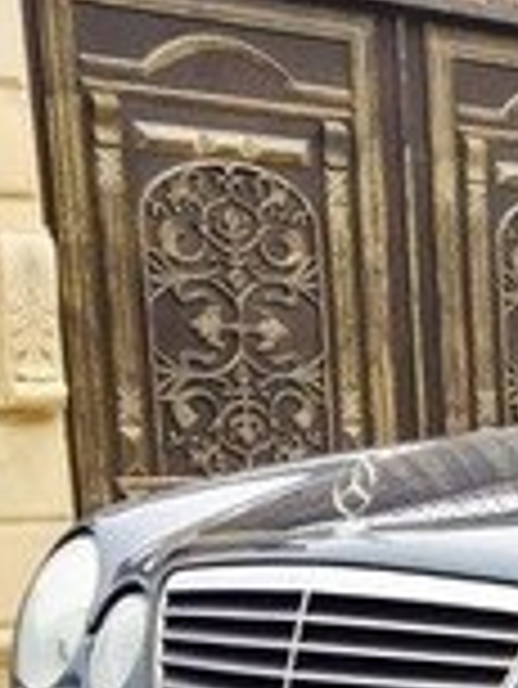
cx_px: 820
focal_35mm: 94
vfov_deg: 19.5
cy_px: 850
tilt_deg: -12.1
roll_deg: +0.5
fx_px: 1873
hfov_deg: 14.5
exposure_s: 1/105
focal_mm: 4.15
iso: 32
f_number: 2.2
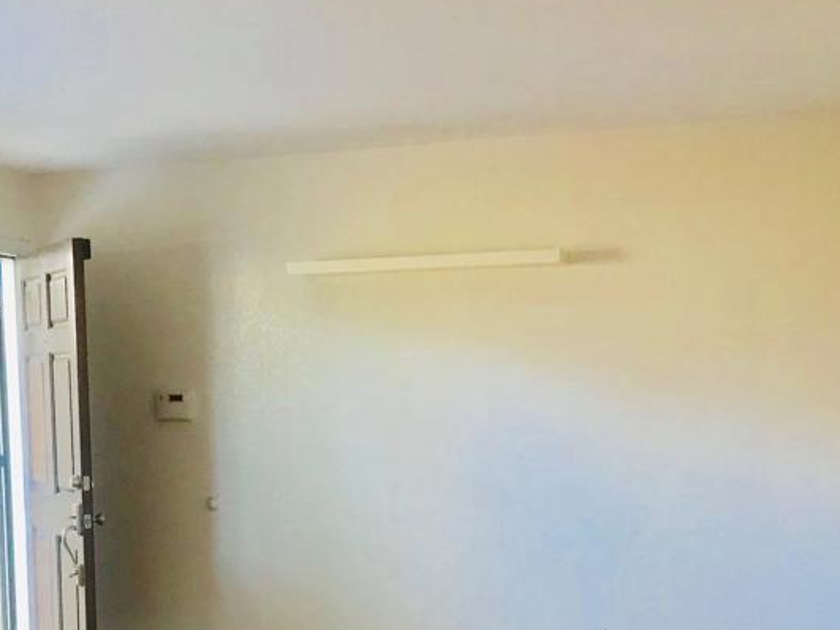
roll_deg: +0.5
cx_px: 247
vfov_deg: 26.3
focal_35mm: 54
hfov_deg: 35.0
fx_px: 1310
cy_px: 540
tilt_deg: -5.9
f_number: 1.8
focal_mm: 3.99
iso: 50
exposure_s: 1/15
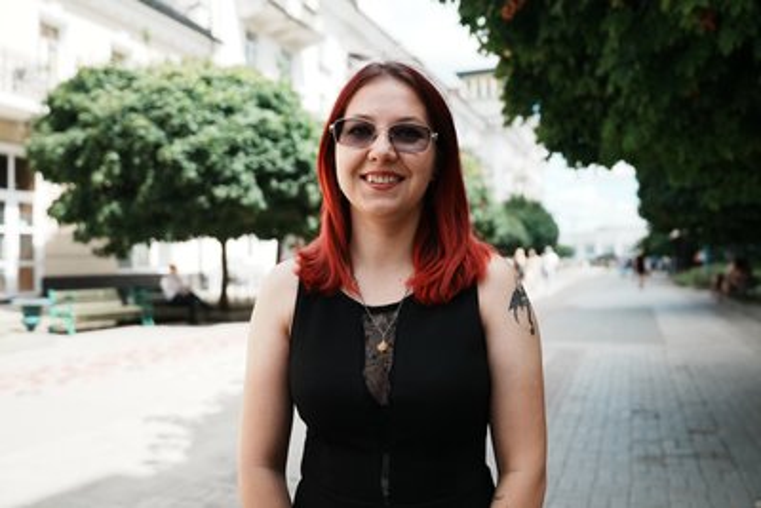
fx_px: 613
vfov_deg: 45.0
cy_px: 254
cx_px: 380
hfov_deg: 63.6
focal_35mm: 29
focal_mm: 29
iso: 400
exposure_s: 1/500
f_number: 2.8
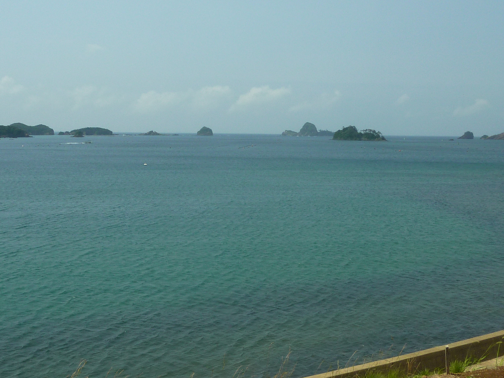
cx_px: 252
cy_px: 189
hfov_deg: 37.5
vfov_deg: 28.6
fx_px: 743
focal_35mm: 51
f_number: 5
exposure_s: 1/500
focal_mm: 4.7
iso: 80
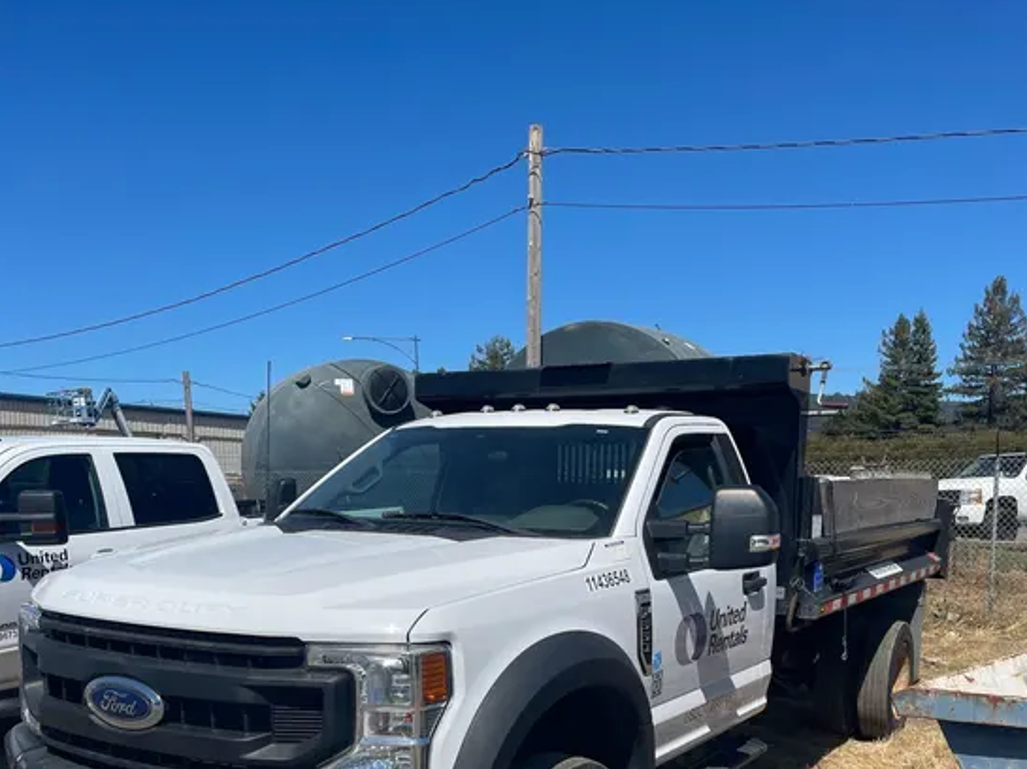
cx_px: 516
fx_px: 1038
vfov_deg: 38.7
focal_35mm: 35
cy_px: 640
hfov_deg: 52.7
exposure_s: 1/5051
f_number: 1.6
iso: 32
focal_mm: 4.2
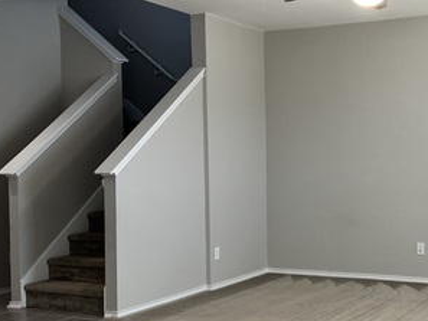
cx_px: 337
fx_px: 693
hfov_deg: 33.4
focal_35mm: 56
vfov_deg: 26.1
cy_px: 184
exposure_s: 1/120
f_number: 1.5
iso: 80
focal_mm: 5.7
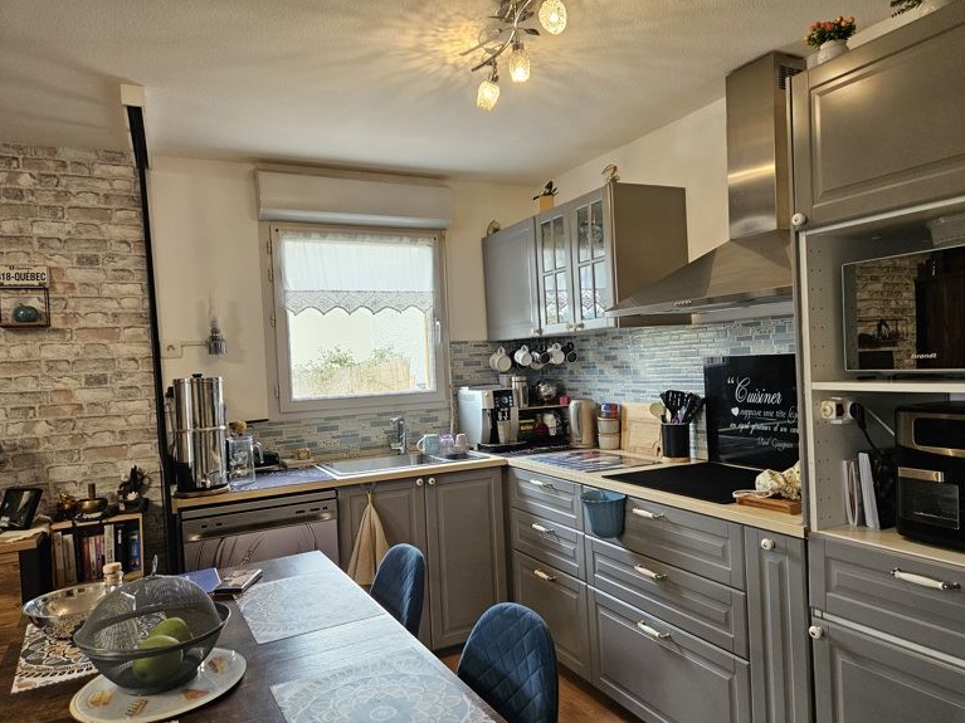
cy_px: 373
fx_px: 669
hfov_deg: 71.6
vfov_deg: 56.8
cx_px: 489
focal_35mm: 24
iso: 250
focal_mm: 5.4
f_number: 1.8
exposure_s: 1/120
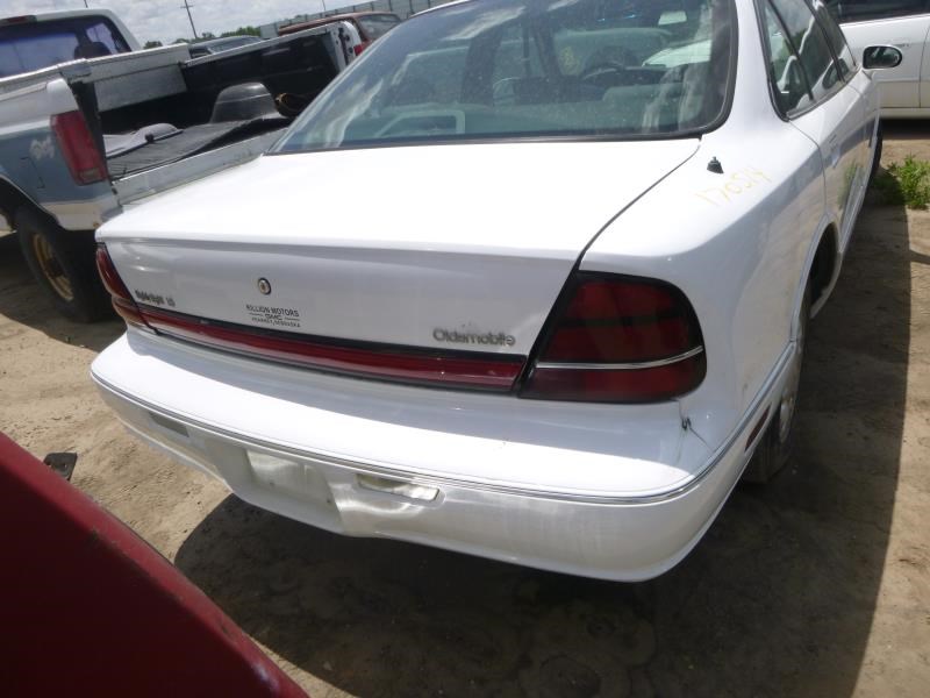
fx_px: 672
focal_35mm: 25
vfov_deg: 54.9
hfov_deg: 69.4
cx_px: 465
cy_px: 349
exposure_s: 1/800
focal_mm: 4.5
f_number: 3.9
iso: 100
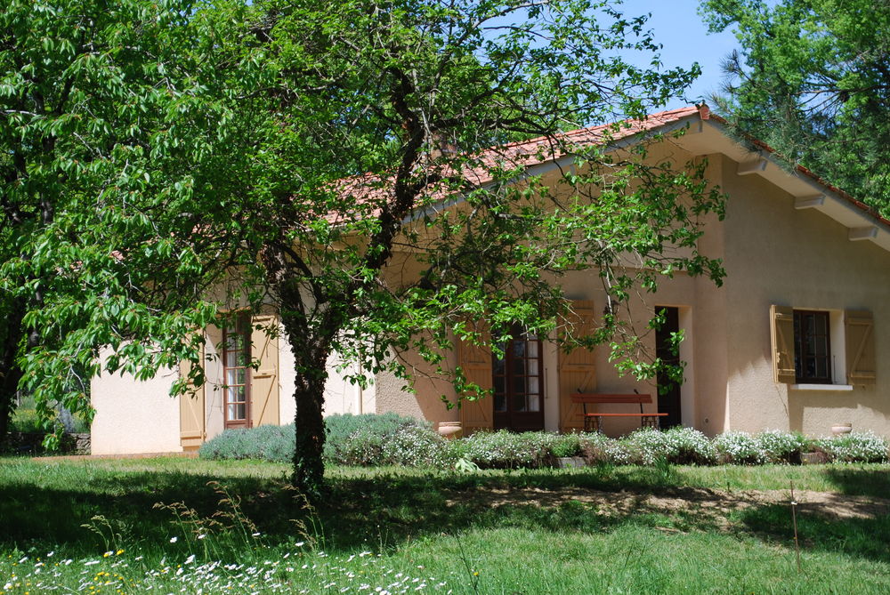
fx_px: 2042
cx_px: 445
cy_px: 298
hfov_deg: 24.6
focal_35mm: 82
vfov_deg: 16.6
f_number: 6.3
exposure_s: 1/160
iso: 100
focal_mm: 55
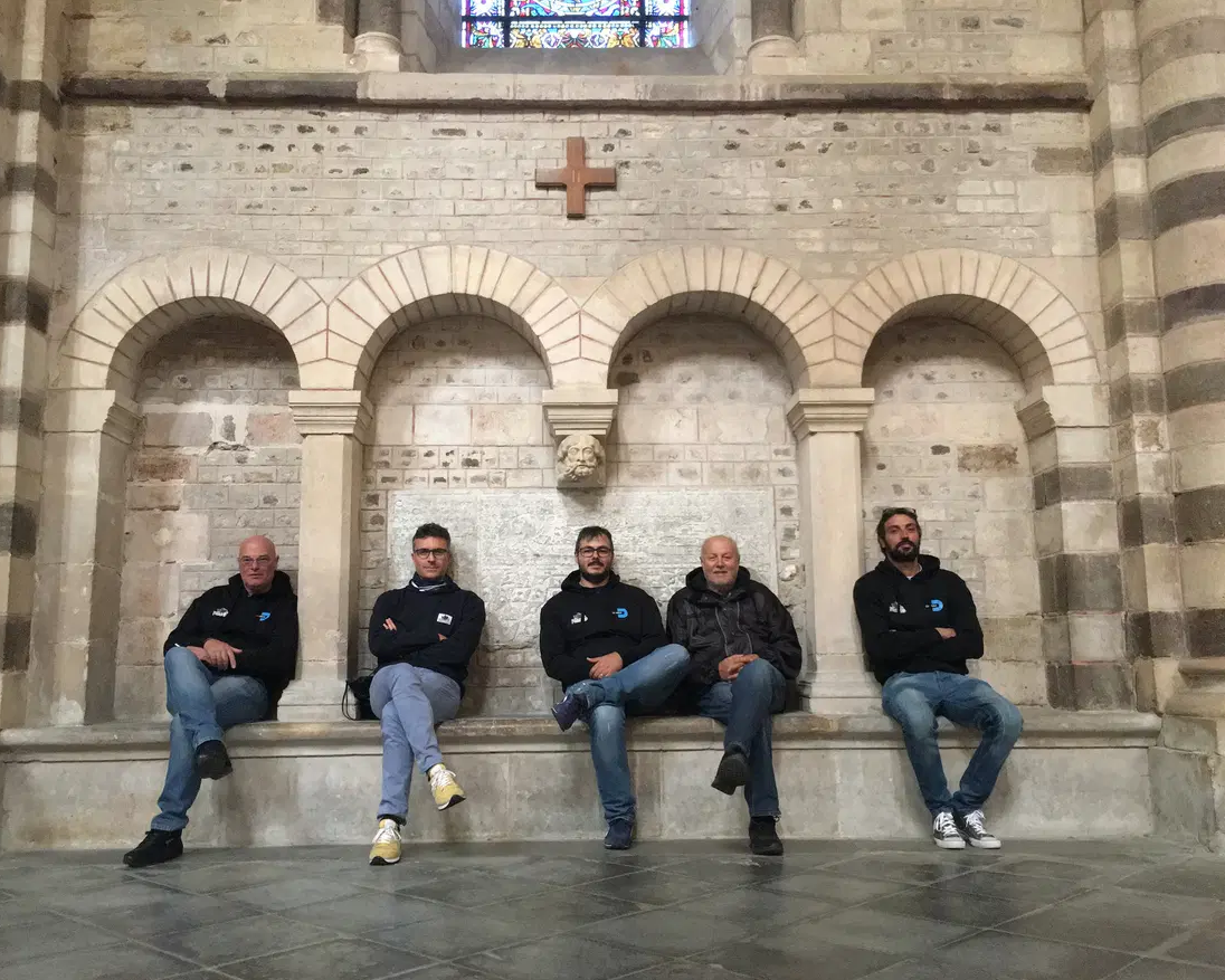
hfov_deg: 57.2
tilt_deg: +6.6
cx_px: 593
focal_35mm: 31
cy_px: 502
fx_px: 1124
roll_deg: -0.4
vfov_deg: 47.1
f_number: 2.2
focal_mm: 4.15
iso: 320
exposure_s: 1/17
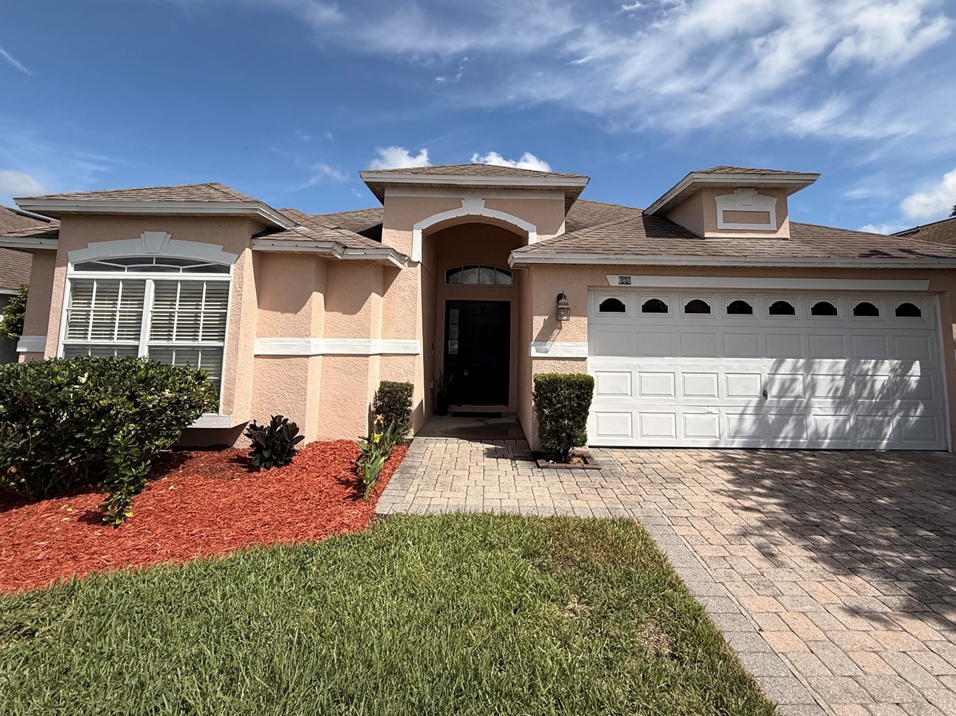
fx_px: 469
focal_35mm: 17
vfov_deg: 73.9
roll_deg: -0.5
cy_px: 286
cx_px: 498
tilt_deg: +7.8
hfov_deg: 91.0
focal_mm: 2.22
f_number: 2.2
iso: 50
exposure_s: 1/2611
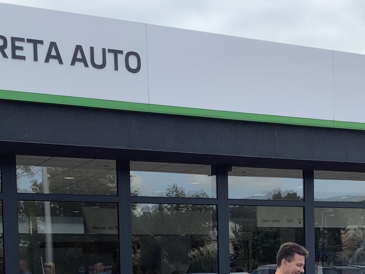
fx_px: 759
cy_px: 296
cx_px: 245
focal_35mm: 72
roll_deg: +1.7
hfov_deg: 26.9
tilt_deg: -4.0
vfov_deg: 19.6
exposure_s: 1/468
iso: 25
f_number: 2.4
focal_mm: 3.3
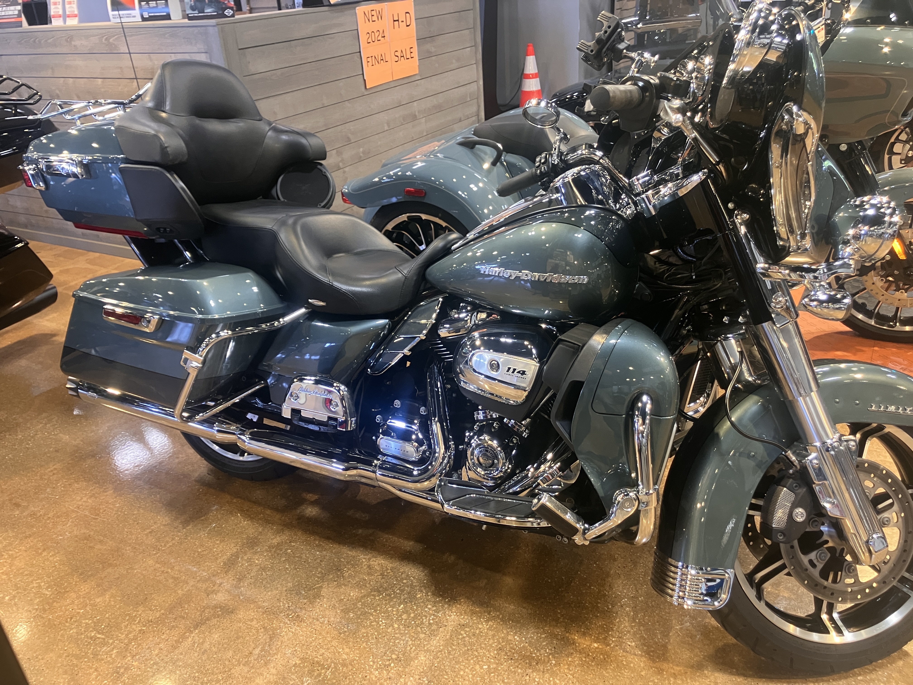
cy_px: 342
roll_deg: +4.5
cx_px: 456
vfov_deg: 49.7
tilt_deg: -25.6
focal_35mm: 28
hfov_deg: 63.4
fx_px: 739
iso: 200
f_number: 1.8
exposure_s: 1/60
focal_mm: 3.99
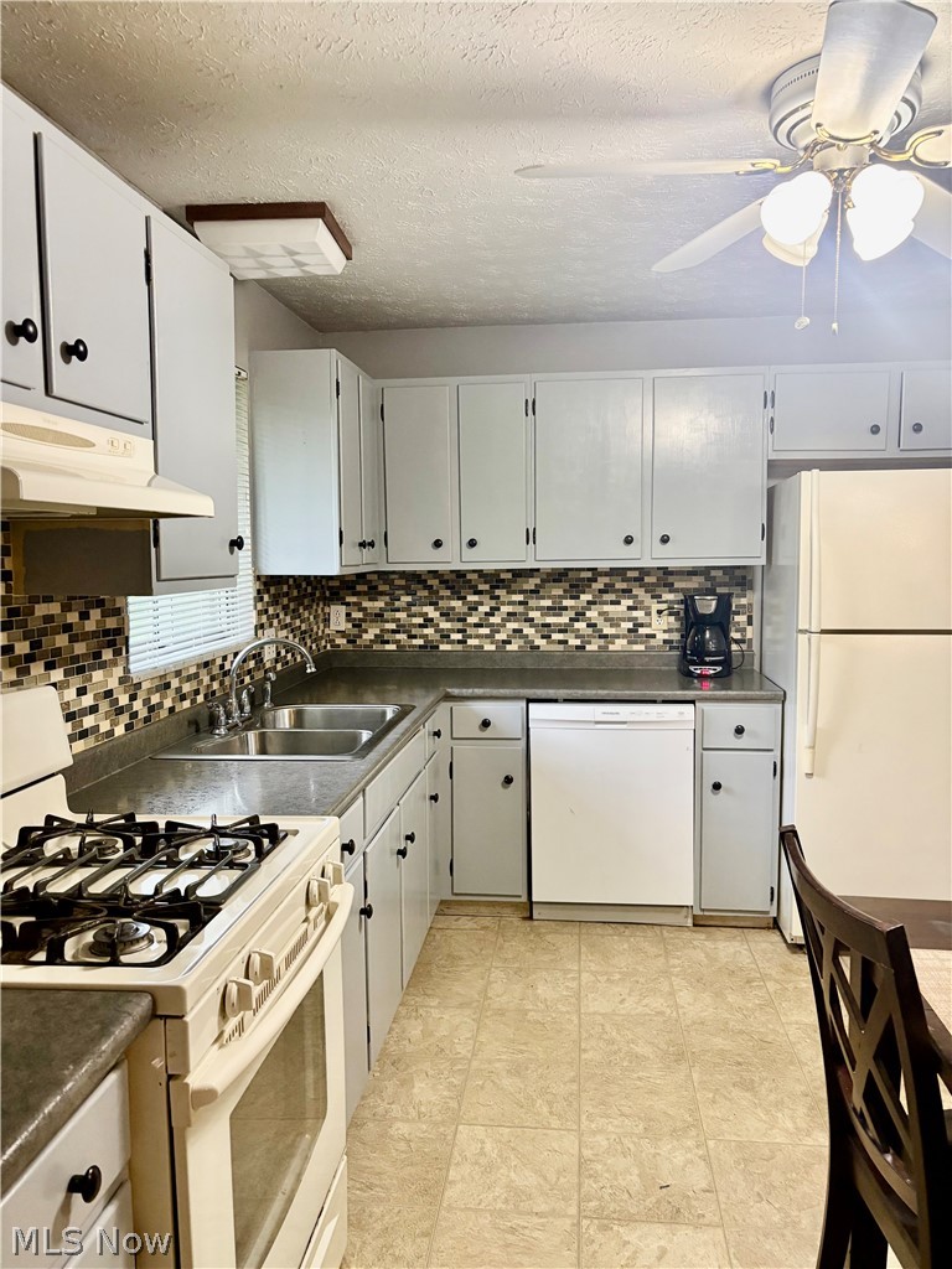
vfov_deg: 67.3
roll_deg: -0.2
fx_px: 953
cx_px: 476
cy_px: 634
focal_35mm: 26
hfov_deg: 53.1
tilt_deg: -5.3
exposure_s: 1/60
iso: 250
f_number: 1.6
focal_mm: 5.96
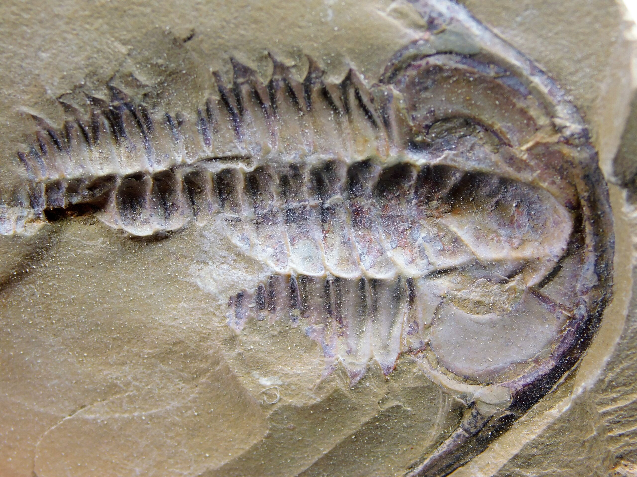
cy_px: 238
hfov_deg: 9.8
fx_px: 3717
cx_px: 318
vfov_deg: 7.4
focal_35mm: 202
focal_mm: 35.9
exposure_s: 1/80
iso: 125
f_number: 5.4
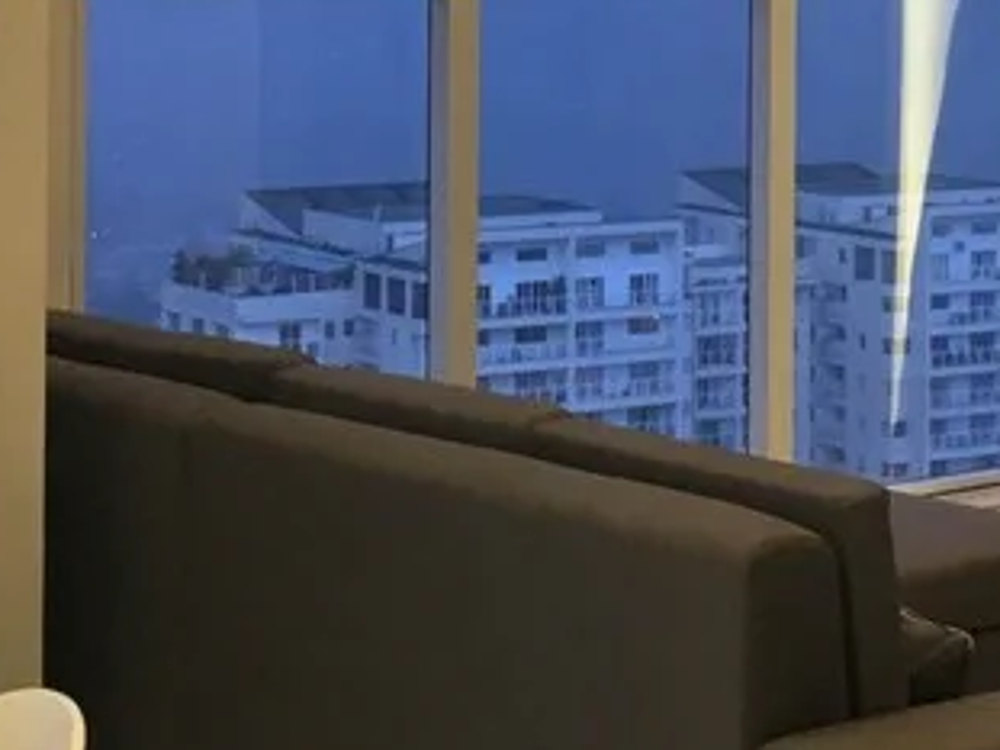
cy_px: -74
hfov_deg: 17.2
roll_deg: -1.5
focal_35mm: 112
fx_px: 3234
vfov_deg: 13.0
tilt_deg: +1.0
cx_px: 958
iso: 80
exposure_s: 1/33
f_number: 2.2
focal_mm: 4.15
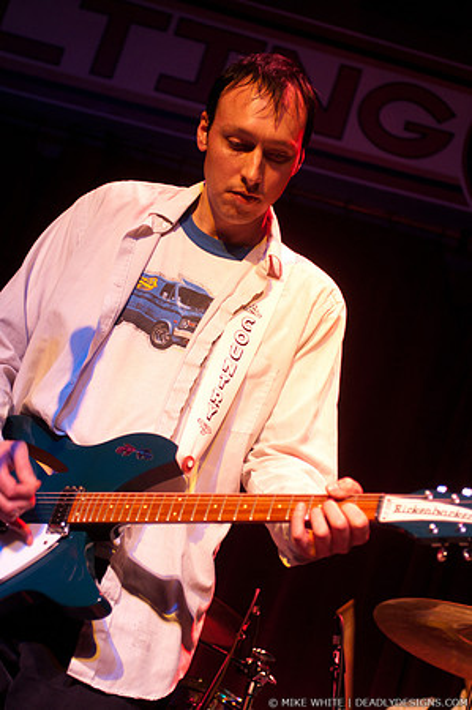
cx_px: 236
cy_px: 355
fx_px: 1537
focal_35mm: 78
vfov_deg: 26.0
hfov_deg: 17.5
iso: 1000
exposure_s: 1/80
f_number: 2.8
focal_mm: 52
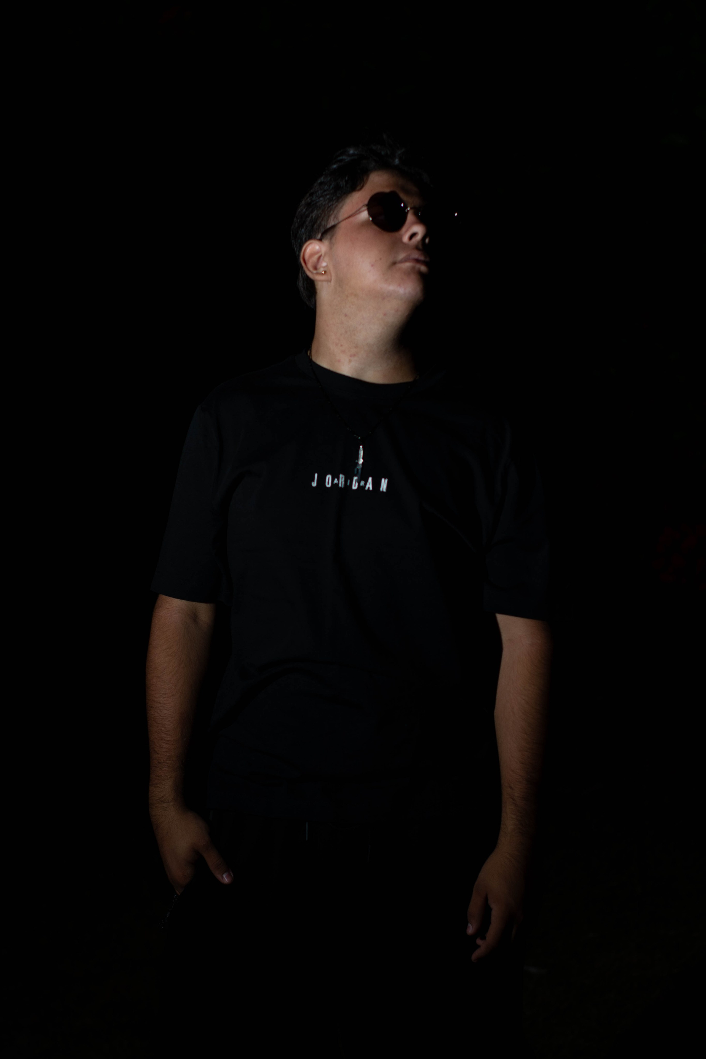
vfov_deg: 27.0
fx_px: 2206
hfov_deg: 18.2
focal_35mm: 75
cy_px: 530
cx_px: 353
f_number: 2.8
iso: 160
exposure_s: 1/160
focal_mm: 50
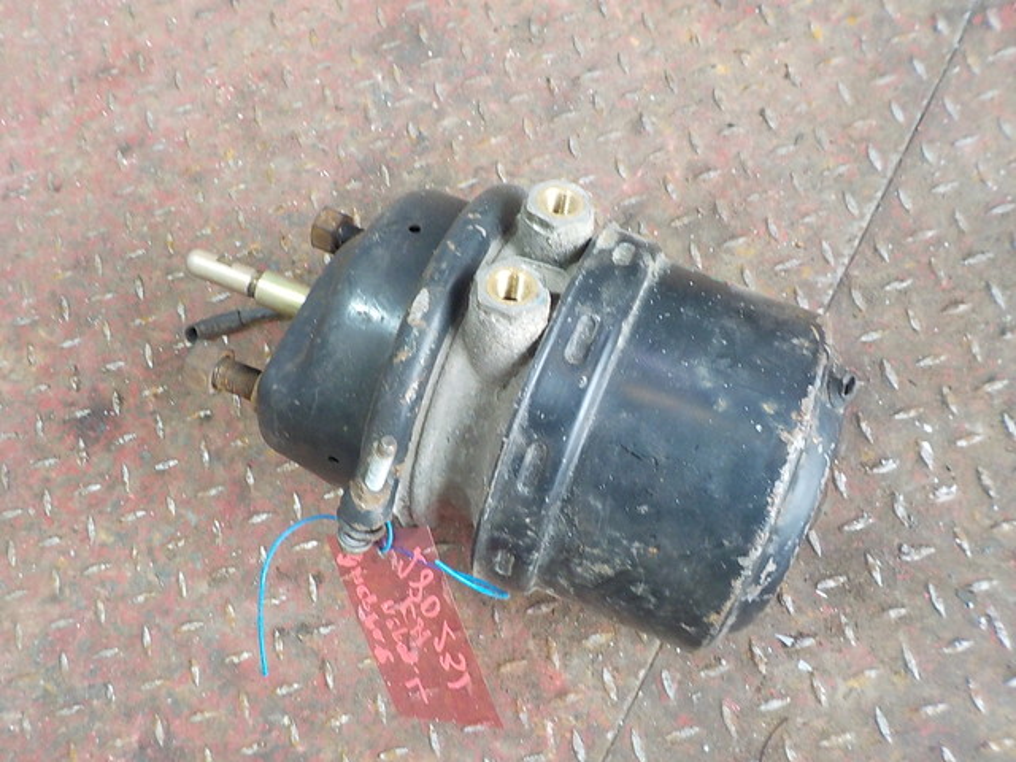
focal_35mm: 30
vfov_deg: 46.8
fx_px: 881
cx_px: 508
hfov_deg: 60.0
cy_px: 381
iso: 280
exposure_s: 1/30
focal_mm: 4.1
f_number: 3.3
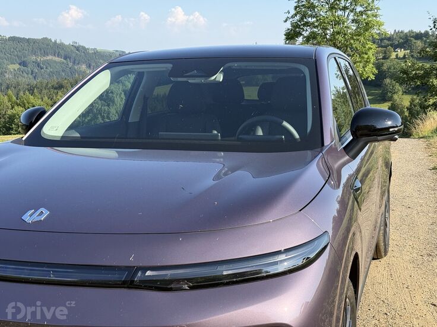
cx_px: 218
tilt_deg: -9.3
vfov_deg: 30.3
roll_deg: -0.6
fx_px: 606
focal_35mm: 48
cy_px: 164
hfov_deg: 39.7
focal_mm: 6.76
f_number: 1.78
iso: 80
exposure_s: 1/1715
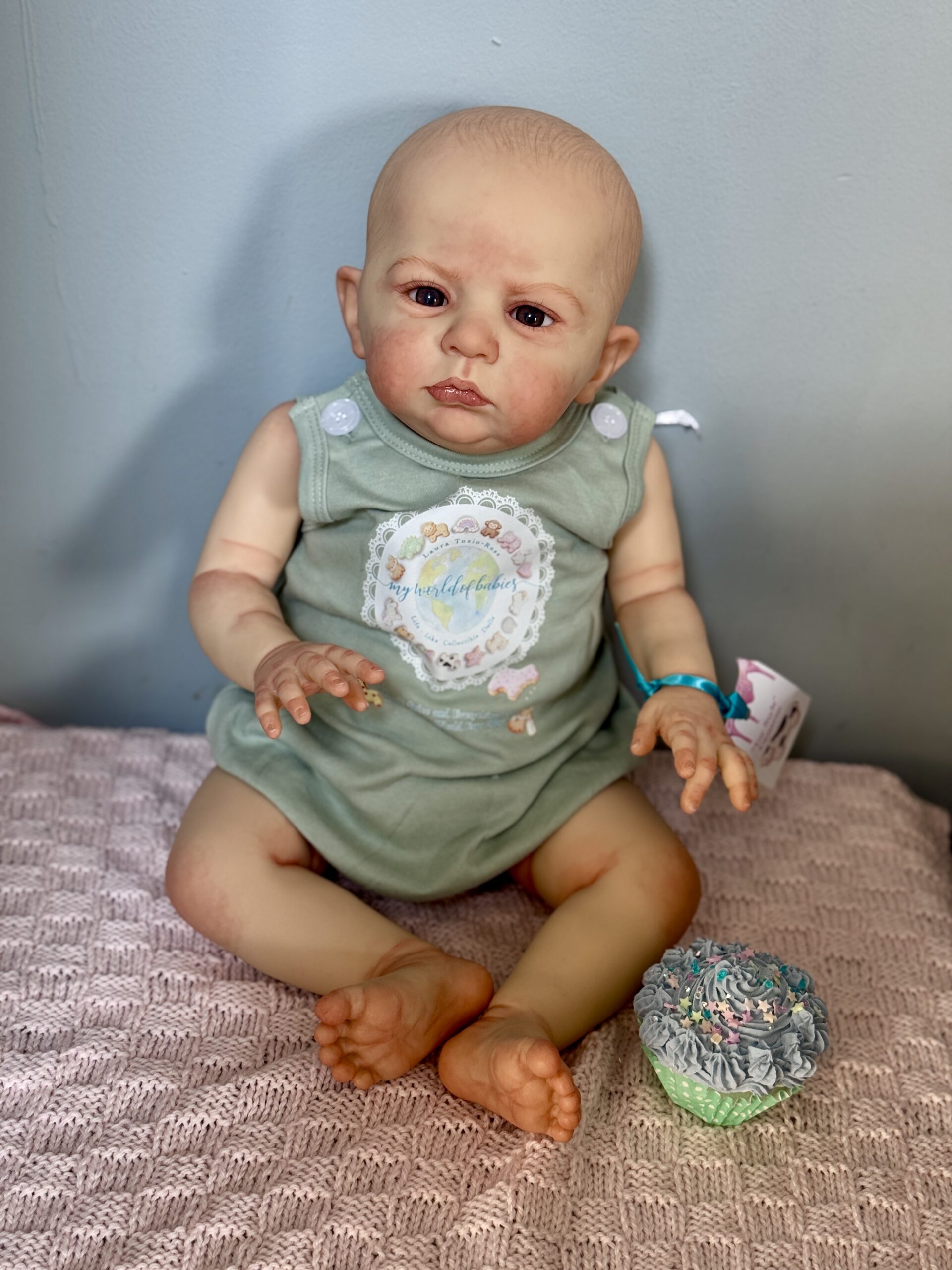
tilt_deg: -32.0
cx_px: 476
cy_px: 635
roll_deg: -6.3
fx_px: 1760
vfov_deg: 39.7
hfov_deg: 30.3
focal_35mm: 48
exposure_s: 1/121
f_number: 1.78
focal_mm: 6.76
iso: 80
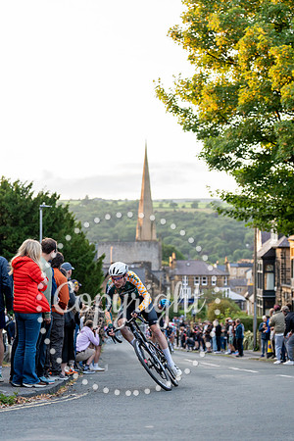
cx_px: 147
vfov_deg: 28.8
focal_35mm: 70
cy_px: 220
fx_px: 857
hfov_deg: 19.5
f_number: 2.8
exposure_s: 1/1000
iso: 2000
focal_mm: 70
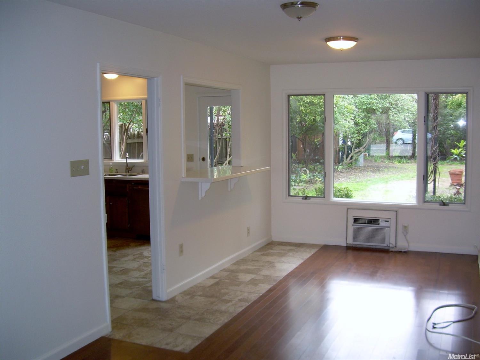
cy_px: 180
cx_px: 240
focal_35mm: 38
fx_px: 527
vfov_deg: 37.7
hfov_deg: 49.0
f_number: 2.8
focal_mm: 6.3
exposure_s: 1/46.2
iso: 50
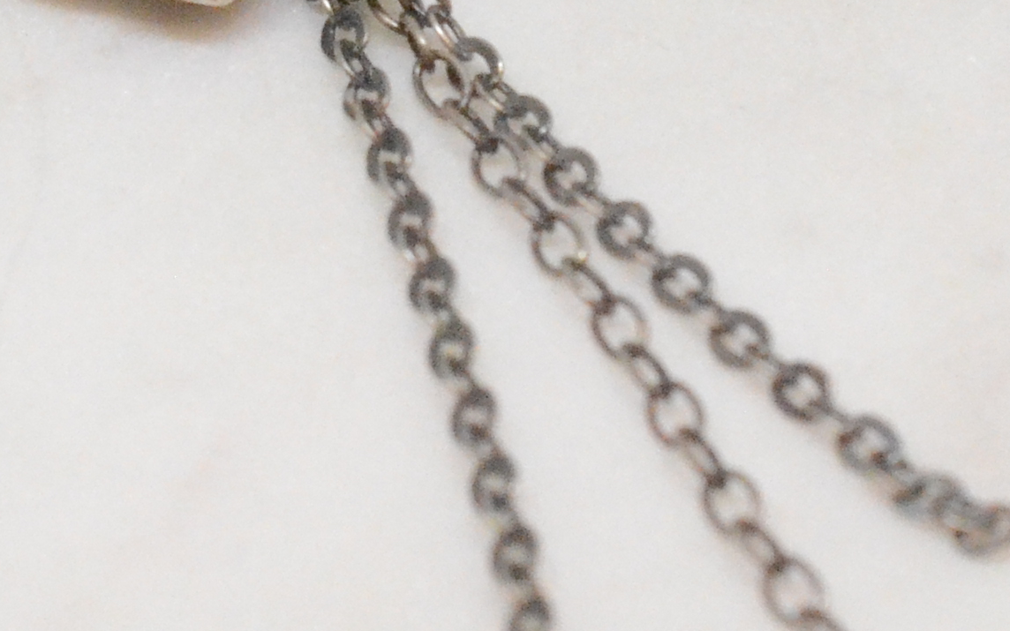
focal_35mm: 263
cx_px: 232
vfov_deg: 5.0
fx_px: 7239
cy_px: -176
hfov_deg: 8.0
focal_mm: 40
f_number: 8
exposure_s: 1/1000
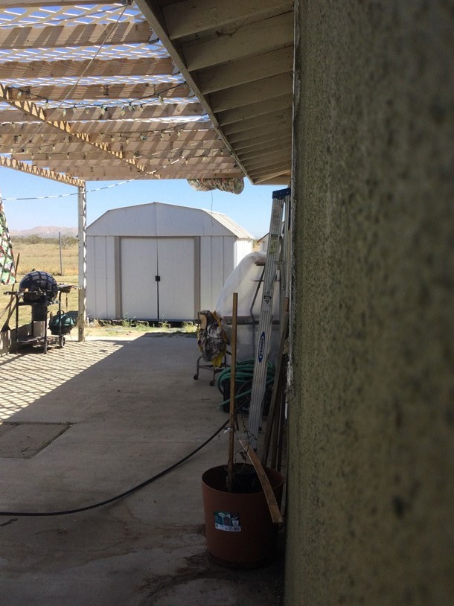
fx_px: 682
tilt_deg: -4.9
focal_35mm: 39
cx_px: 226
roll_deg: +1.0
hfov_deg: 36.8
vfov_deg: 47.9
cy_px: 294
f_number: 2.4
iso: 25
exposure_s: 1/741
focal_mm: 3.3
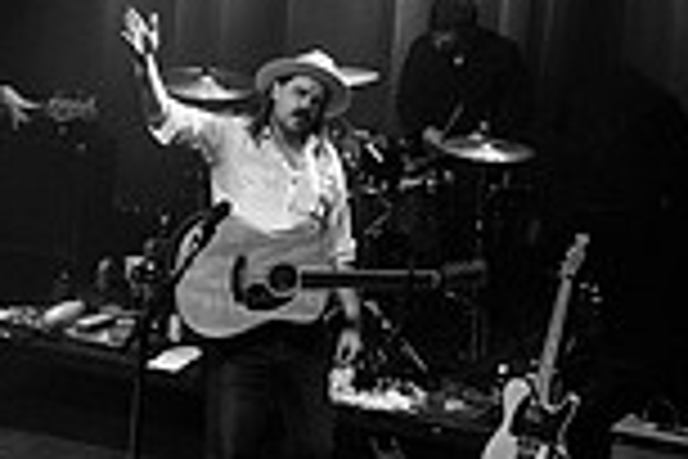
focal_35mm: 182
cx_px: 22
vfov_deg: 7.5
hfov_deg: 11.2
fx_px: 3478
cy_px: 83
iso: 2500
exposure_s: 1/200
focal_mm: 48
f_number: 3.2
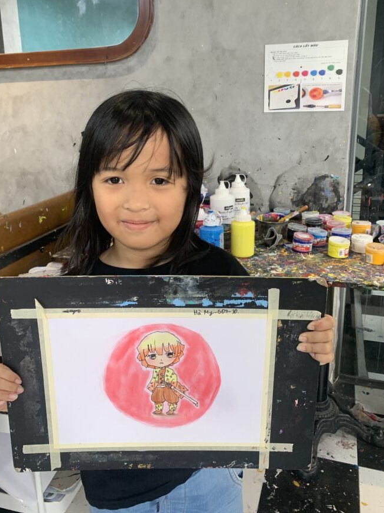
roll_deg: +1.6
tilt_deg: -14.5
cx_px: 188
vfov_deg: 59.7
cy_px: 218
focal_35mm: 30
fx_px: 444
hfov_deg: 46.8
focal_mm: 4.25
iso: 100
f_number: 1.8
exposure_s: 1/116
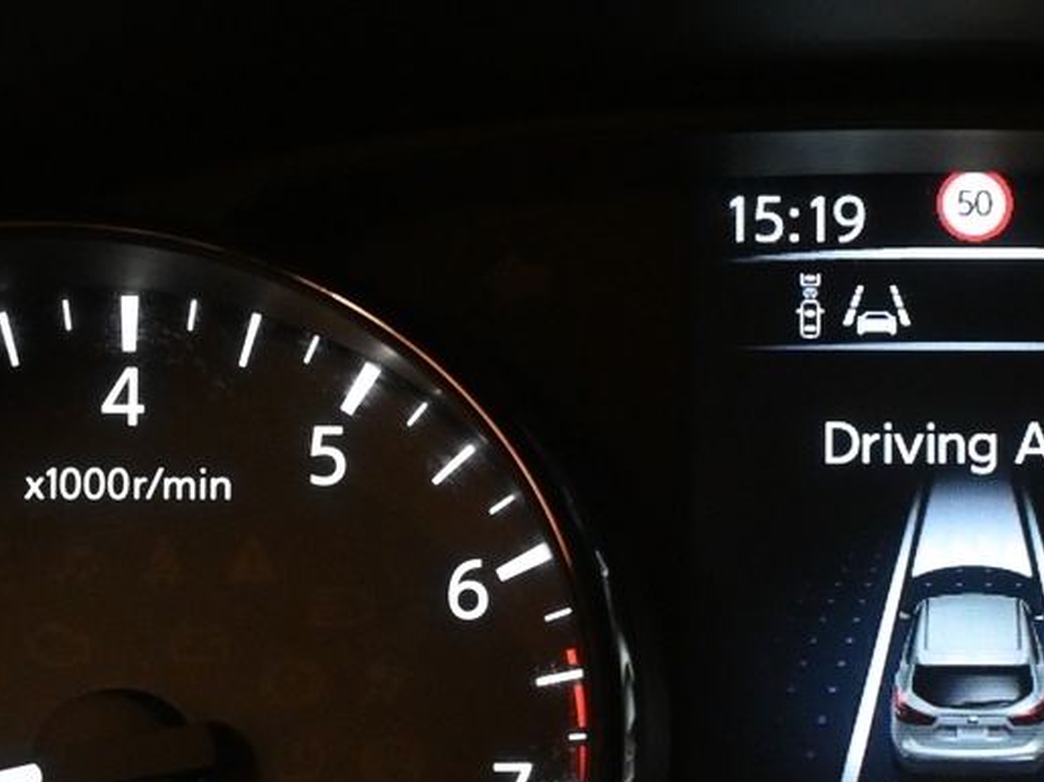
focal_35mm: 127
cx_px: 985
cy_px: 689
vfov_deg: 11.6
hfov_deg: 15.3
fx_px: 3829
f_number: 6.3
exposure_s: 1/80
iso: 2500
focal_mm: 28
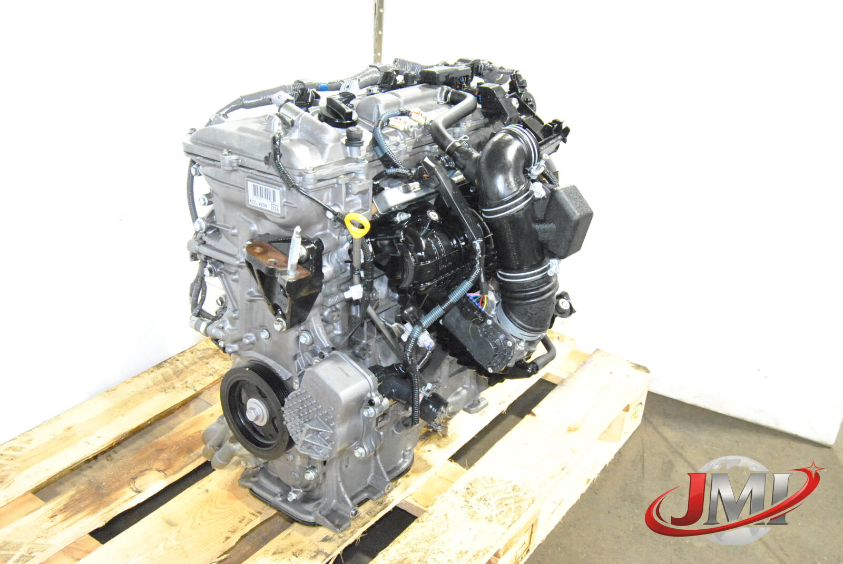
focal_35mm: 39
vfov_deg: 34.3
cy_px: 282
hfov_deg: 49.5
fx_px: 914
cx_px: 422
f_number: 7.1
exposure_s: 1/60
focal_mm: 26
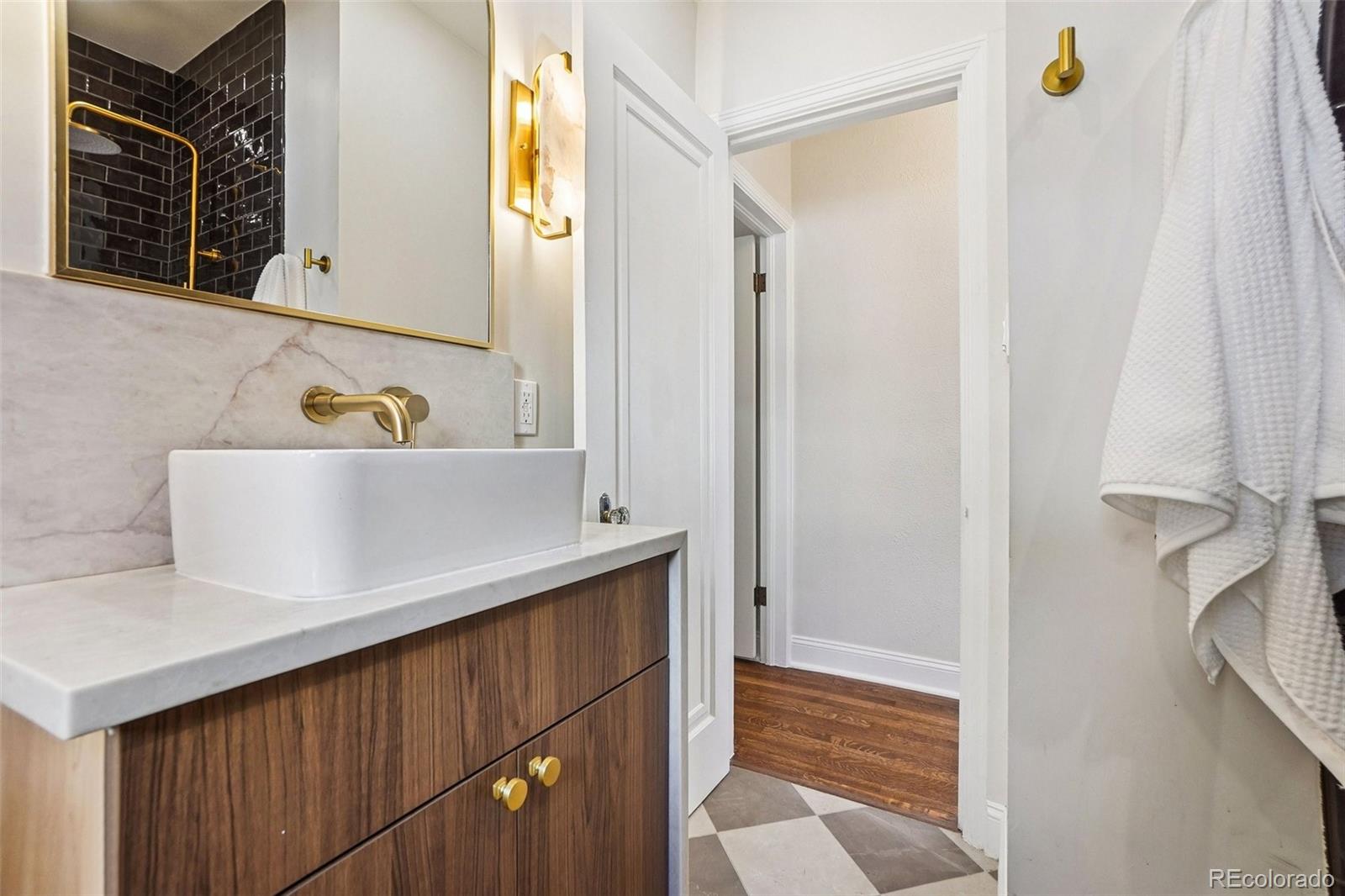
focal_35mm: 15
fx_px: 560
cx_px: 672
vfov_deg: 77.3
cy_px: 448
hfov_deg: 100.4
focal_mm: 10
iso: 400
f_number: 8
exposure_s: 1/30
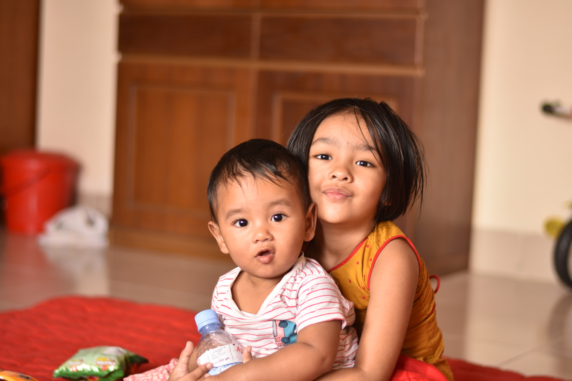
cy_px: 190
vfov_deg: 18.2
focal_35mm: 75
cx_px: 286
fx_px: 1191
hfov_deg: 27.0
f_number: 2
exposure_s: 1/50
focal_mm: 50
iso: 100
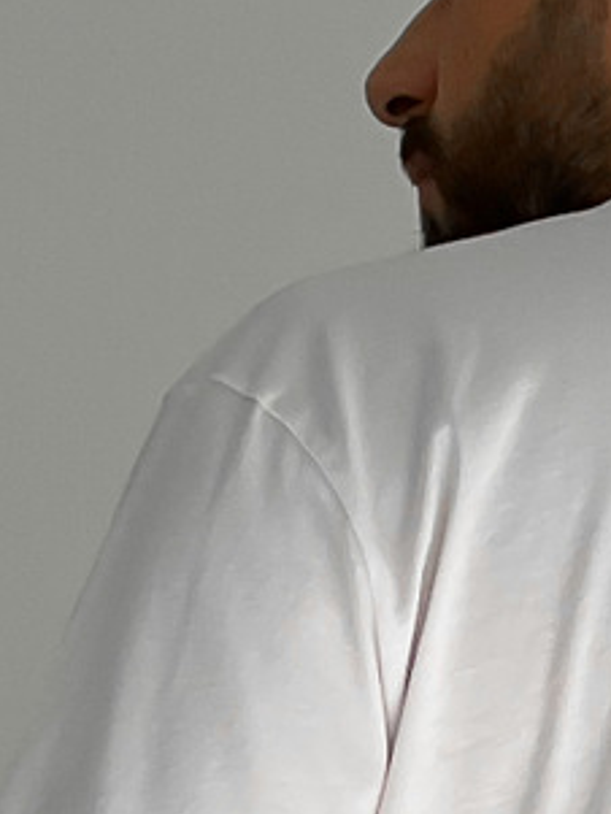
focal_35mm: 154
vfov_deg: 10.5
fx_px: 3622
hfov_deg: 9.3
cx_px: 995
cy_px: 2112
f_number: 1.8
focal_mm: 3
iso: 16
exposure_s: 1/640
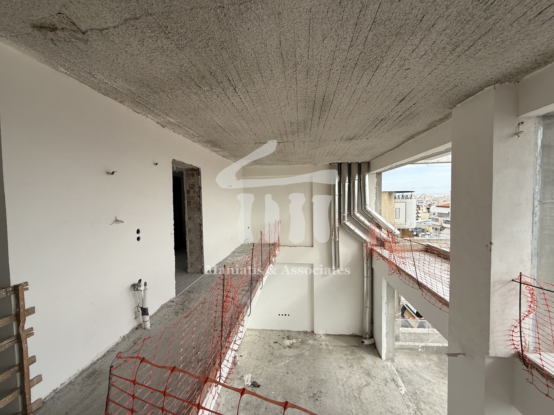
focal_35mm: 14
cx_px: 277
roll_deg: +1.8
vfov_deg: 85.7
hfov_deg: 102.1
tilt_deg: -1.2
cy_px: 208
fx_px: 224
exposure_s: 1/789
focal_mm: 2.22
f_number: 2.2
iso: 50
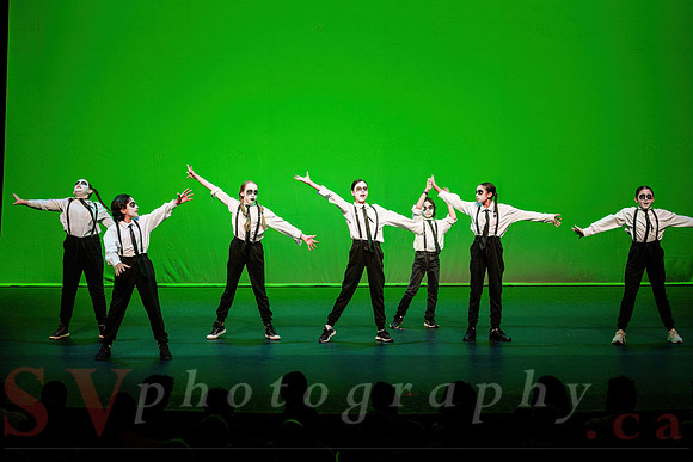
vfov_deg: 14.8
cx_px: 318
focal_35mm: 93
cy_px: 216
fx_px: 1786
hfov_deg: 22.0
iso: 1250
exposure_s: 1/250
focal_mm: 85
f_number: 3.2
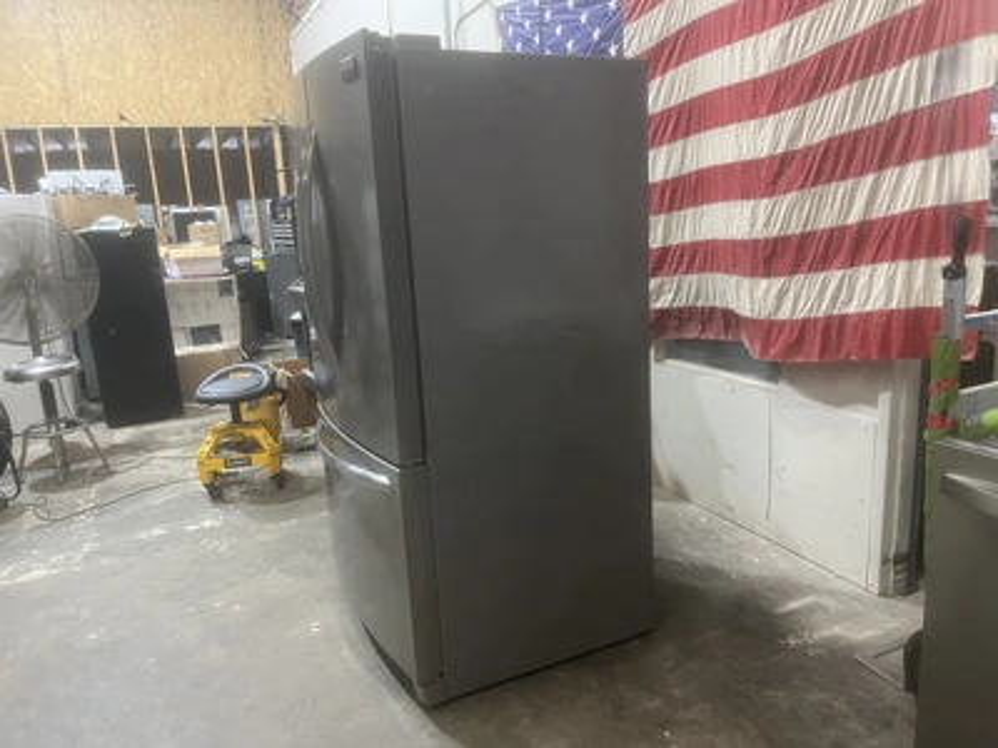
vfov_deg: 53.1
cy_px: 374
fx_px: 750
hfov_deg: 67.3
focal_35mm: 26
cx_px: 499
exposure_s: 1/60
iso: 160
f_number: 1.6
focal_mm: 5.1
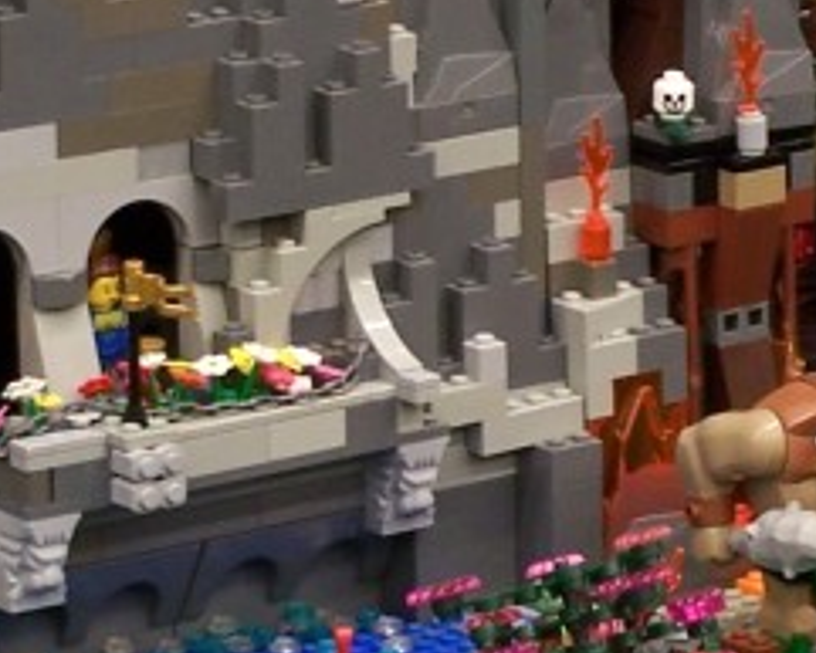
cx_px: 1442
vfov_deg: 3.6
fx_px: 10534
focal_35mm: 436
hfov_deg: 4.4
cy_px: 355
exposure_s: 1/2
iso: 80
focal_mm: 17.5
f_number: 3.2
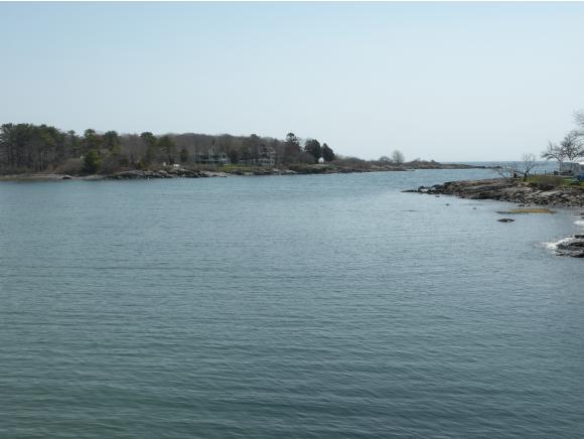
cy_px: 220
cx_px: 292
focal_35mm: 42
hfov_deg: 44.8
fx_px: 709
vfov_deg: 34.4
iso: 64
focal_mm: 7.4
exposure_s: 1/247
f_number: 7.1
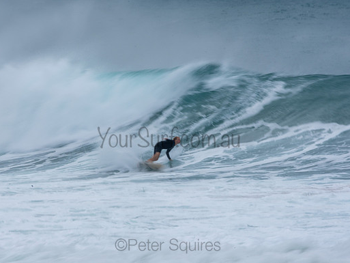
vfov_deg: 1.8
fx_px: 8242
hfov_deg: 2.4
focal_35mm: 815
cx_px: 168
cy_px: 132
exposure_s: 1/25
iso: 100
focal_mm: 500
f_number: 29
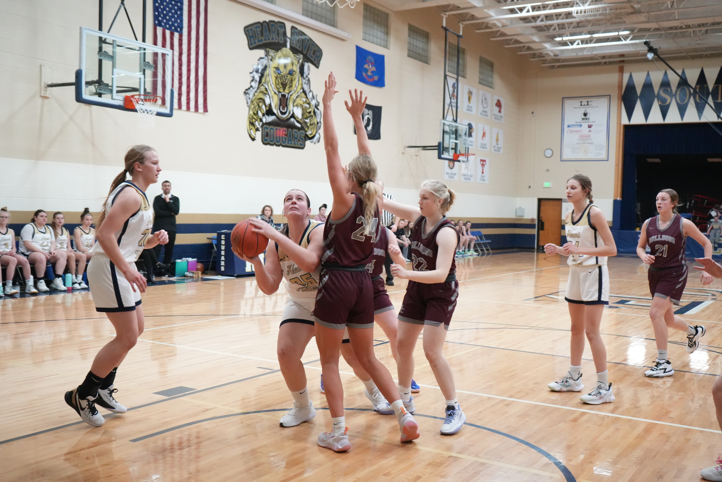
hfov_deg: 50.7
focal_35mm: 38
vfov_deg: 35.1
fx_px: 762
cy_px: 241
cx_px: 361
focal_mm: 38
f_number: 4.5
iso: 10000
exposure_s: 1/400
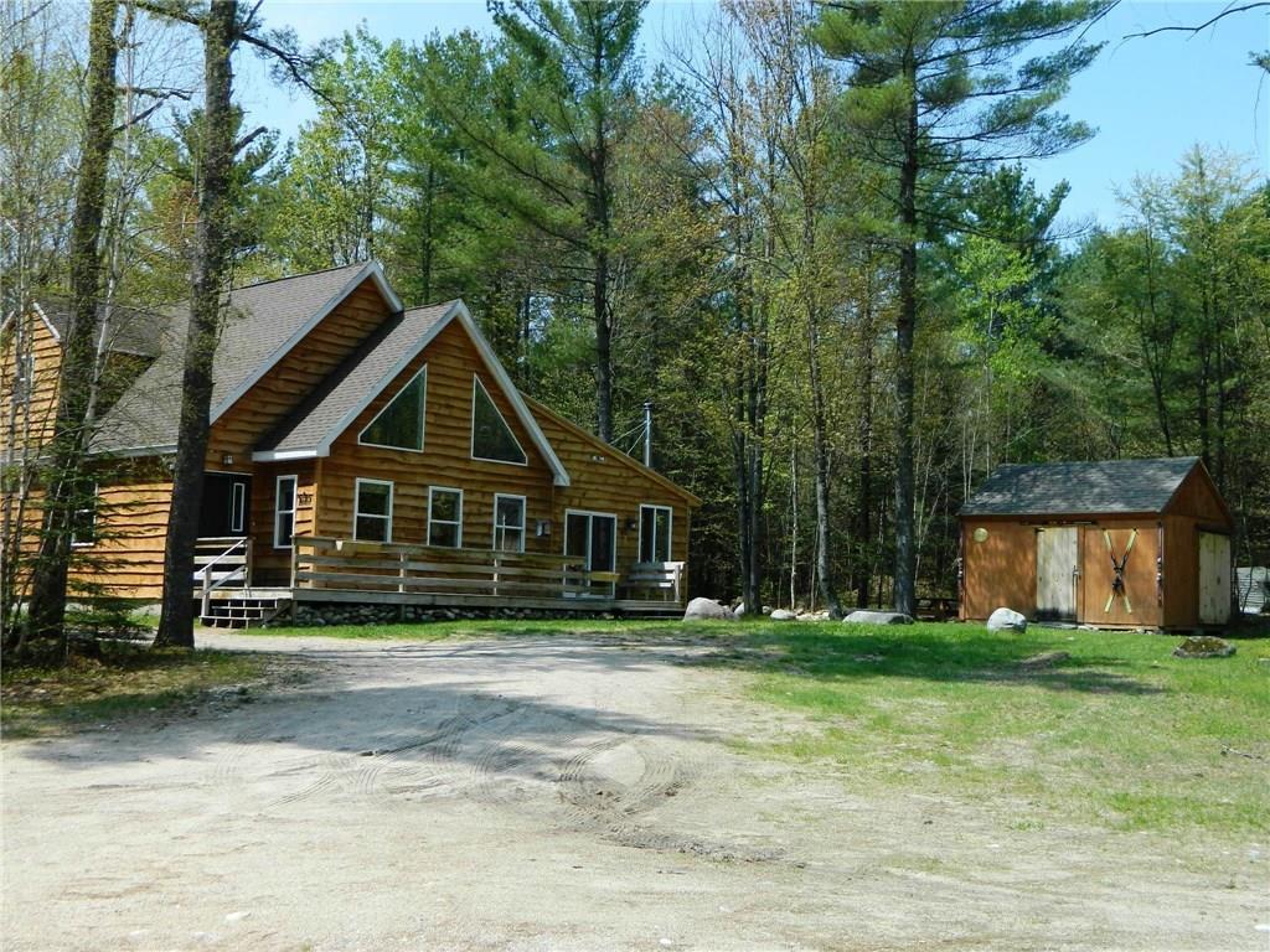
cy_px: 476
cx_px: 635
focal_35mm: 41
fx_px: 1504
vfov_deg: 35.1
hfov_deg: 45.8
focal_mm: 7.3
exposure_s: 1/500
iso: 80
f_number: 3.5
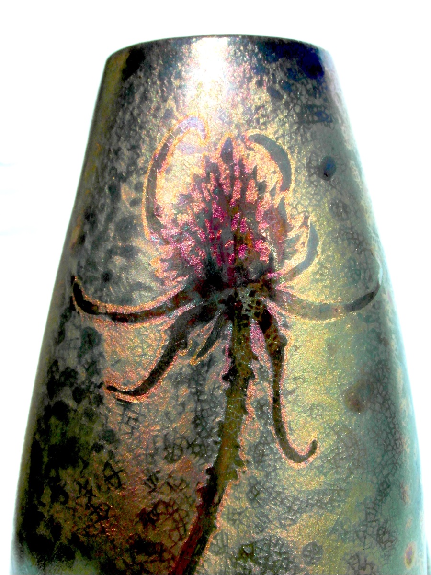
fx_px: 681
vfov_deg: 45.8
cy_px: 288
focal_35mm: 41
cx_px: 216
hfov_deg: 35.1
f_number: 5.8
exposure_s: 1/350
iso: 80
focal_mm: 6.8
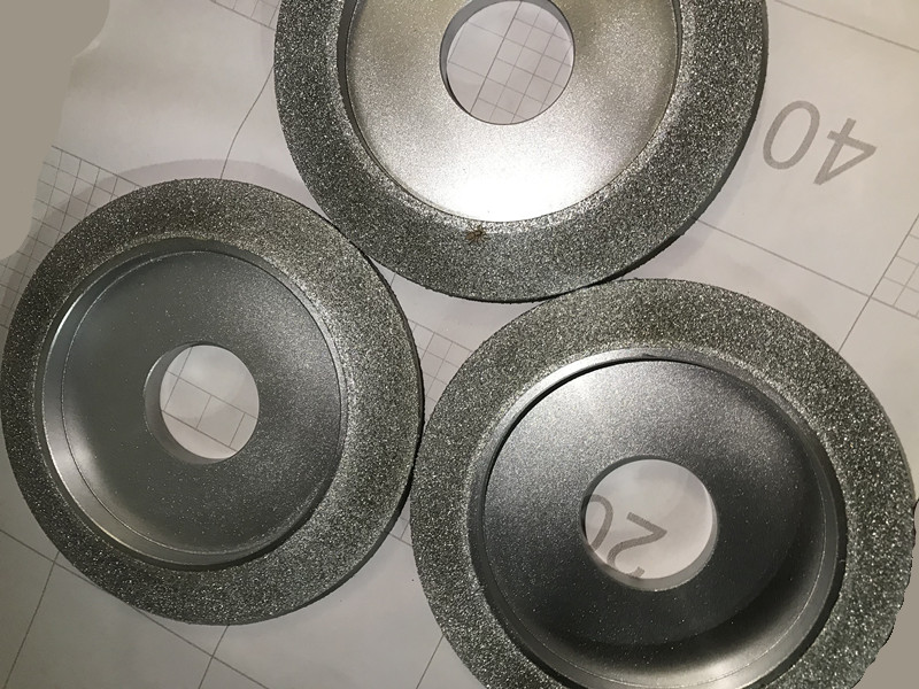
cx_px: 460
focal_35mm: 28
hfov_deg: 63.4
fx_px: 743
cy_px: 344
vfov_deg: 49.7
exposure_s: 1/17
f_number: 1.8
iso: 40
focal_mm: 3.99
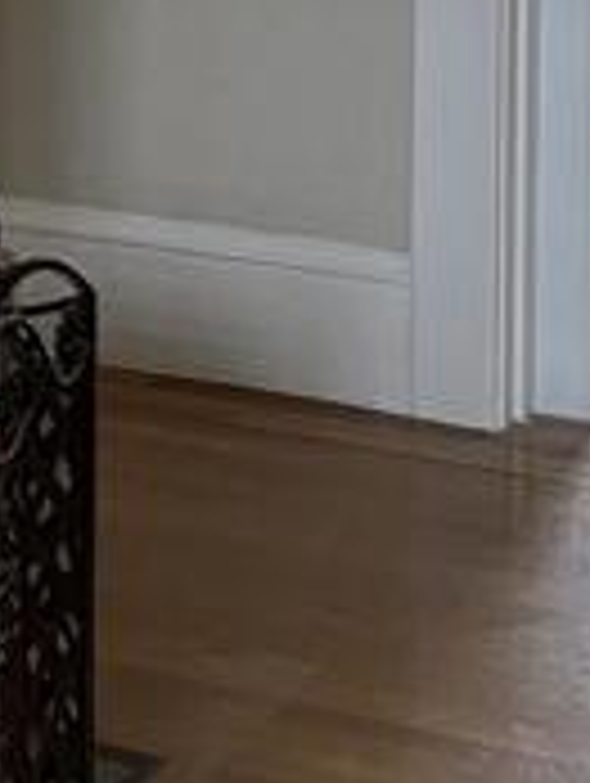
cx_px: -347
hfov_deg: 9.4
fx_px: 3469
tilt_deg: -3.4
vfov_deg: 12.3
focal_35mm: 153
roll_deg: -0.2
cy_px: -400
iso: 125
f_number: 1.8
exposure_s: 1/72
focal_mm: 4.25
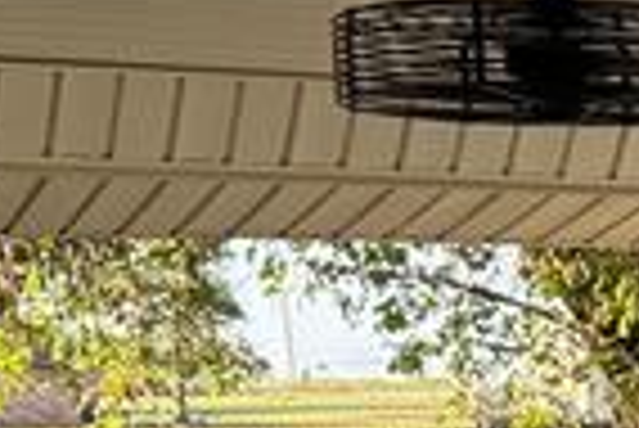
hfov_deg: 9.9
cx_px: 1588
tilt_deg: -3.2
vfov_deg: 7.5
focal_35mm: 180
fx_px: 3198
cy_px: 586
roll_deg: +0.4
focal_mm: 6.76
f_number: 1.78
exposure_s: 1/700
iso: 80
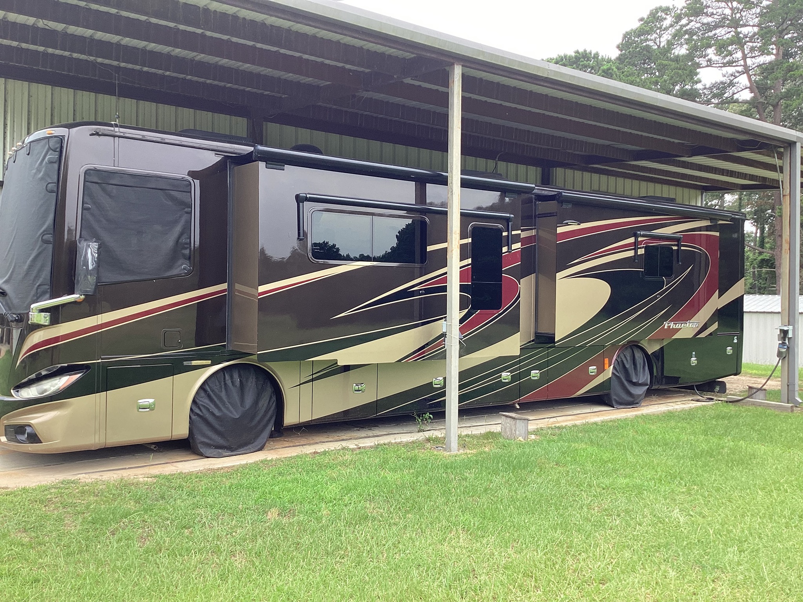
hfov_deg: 58.4
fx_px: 719
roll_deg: -0.5
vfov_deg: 45.4
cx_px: 402
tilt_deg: -0.8
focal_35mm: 31
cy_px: 301
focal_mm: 3.3
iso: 25
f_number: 2.4
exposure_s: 1/176
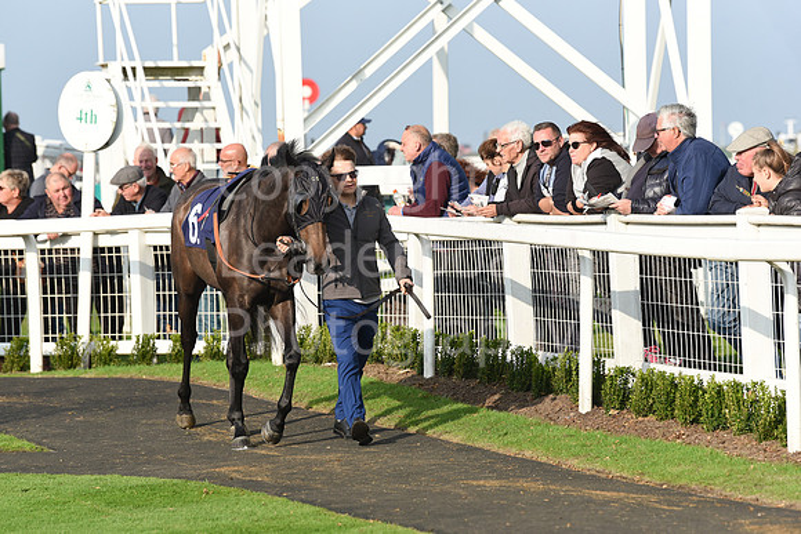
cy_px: 267
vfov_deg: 6.9
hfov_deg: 10.3
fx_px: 4451
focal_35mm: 200
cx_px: 400
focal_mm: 200
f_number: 5.6
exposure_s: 1/3200
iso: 640
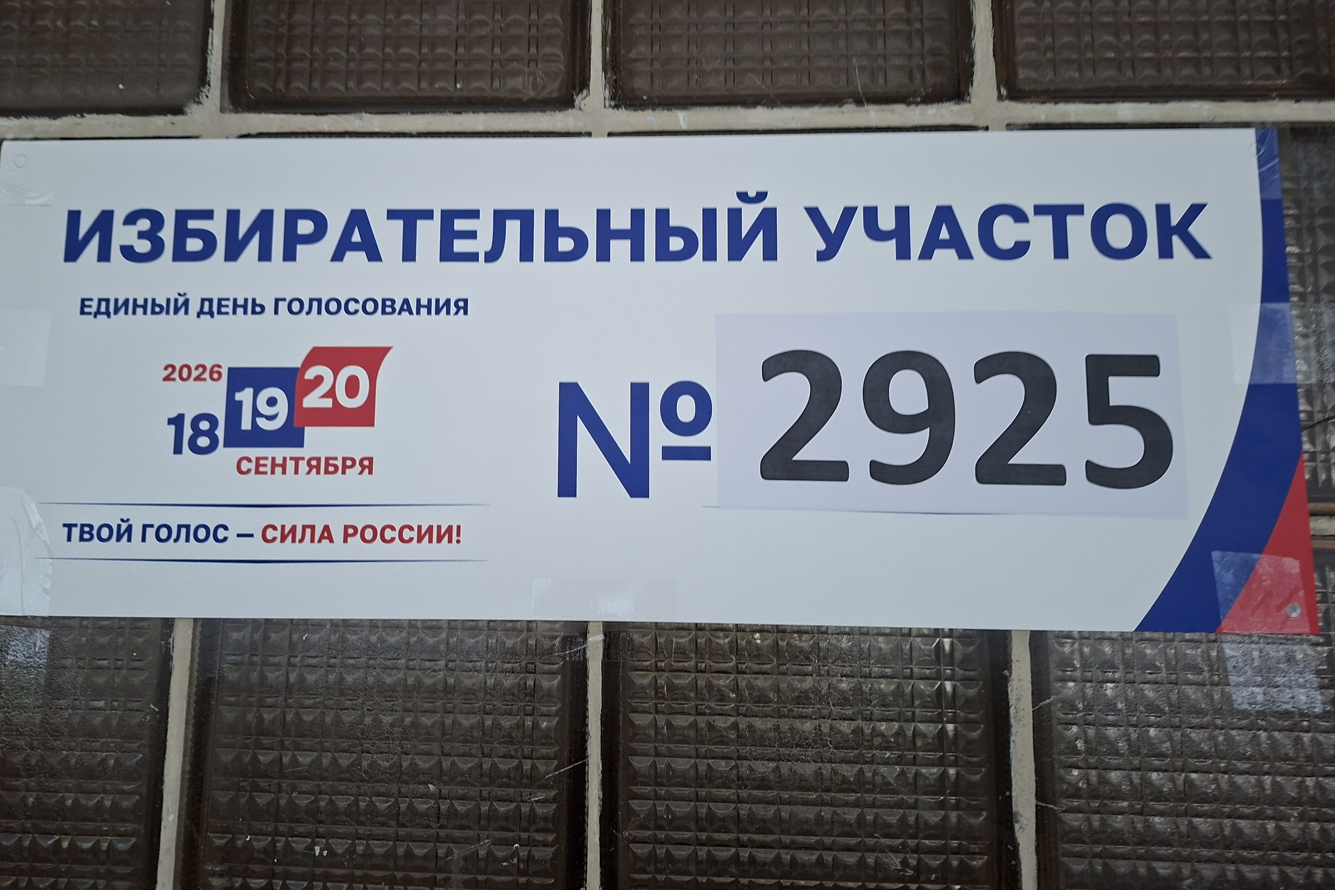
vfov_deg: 47.7
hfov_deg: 67.1
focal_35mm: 27
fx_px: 1001
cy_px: 367
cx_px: 585
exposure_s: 1/33
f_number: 1.8
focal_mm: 5.54
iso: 400
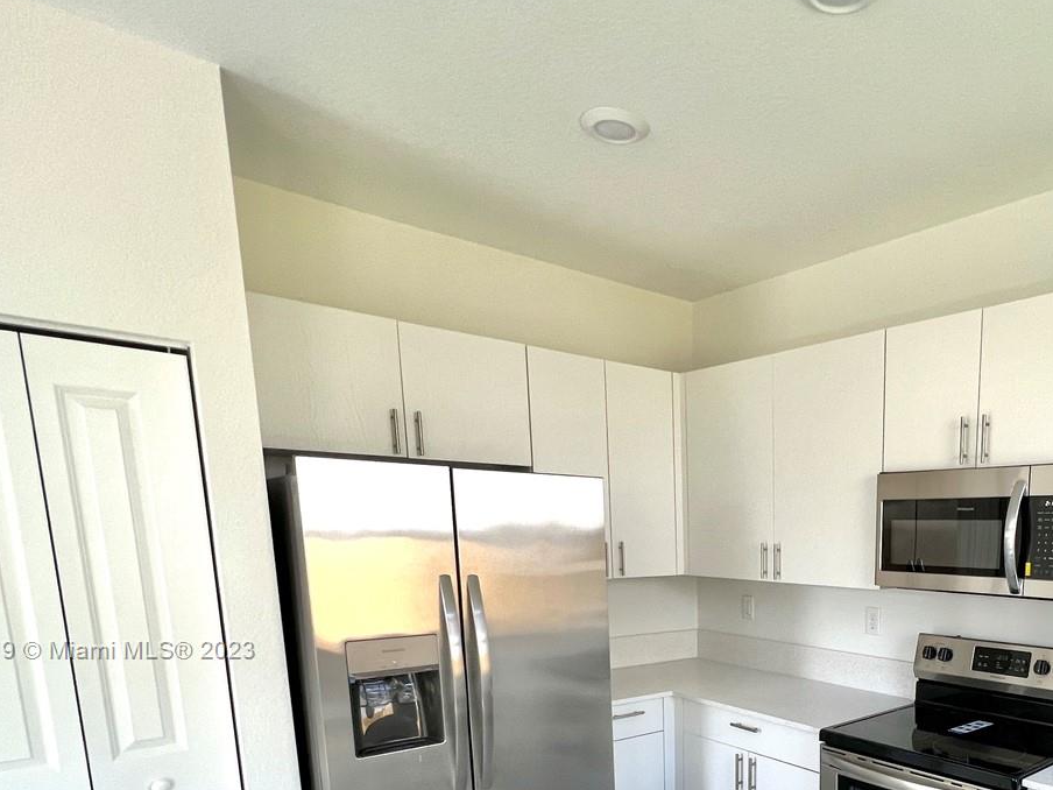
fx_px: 700
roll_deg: +0.3
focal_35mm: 23
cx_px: 813
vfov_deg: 54.1
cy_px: 651
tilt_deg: -9.3
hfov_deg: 68.2
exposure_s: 1/99
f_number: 1.8
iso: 100
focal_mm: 1.57
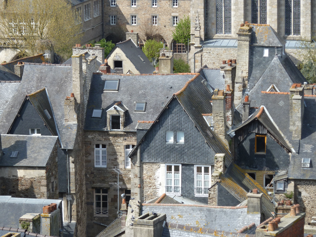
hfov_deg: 10.9
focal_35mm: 182
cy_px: 118
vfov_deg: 8.2
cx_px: 158
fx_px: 1661
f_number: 4.5
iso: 80
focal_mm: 29.9
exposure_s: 1/320
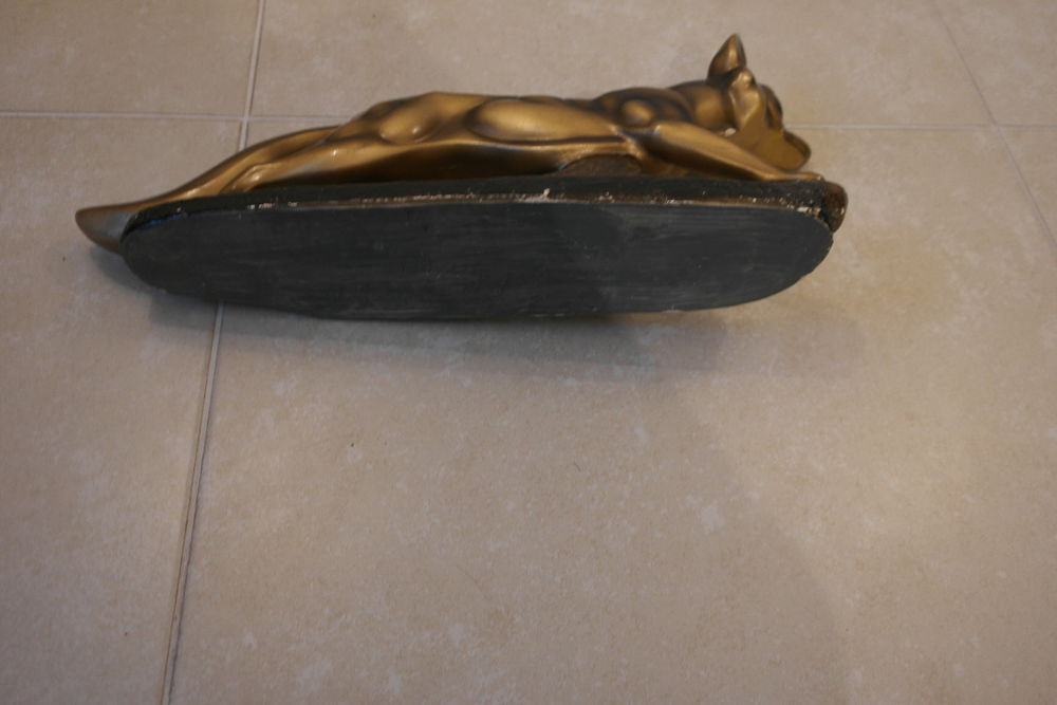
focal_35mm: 29
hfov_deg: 63.7
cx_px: 528
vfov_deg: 45.0
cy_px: 352
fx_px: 852
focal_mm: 19
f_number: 3.5
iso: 800
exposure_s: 1/20
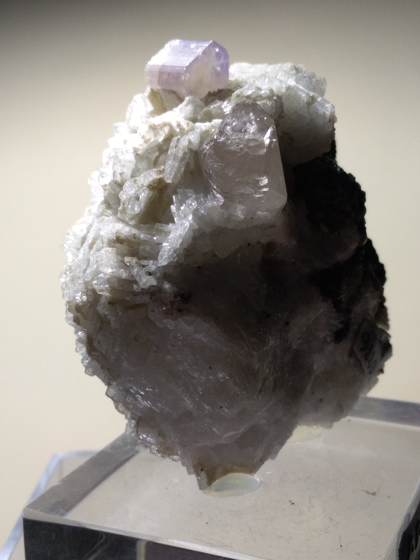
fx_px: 421
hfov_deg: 53.1
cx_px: 210
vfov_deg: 67.3
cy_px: 280
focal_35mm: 26
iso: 112
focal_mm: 3.54
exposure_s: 1/40
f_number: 2
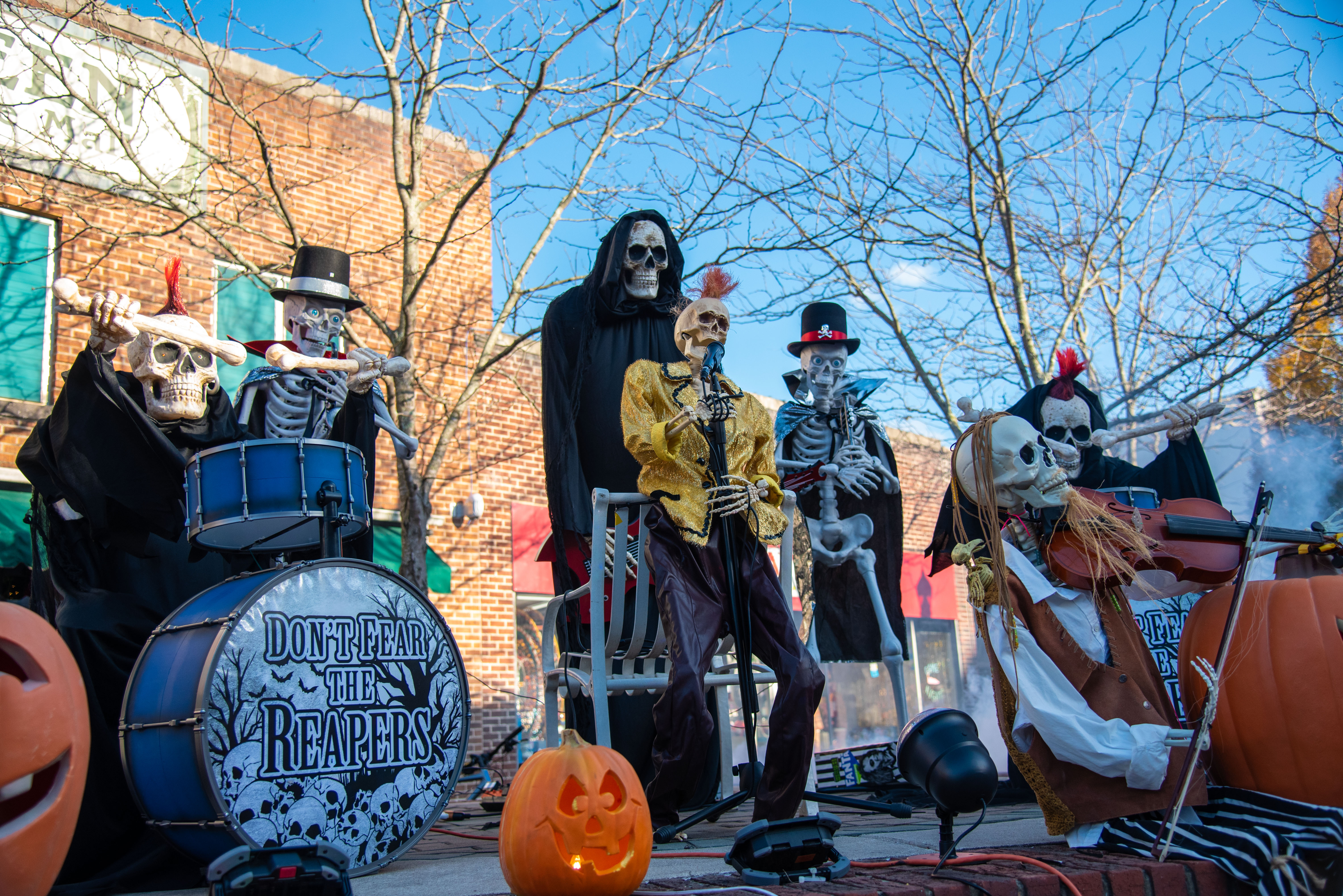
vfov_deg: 38.9
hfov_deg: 55.8
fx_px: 1269
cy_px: 448
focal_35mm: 34
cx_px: 672
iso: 400
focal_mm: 34
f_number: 4
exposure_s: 1/750
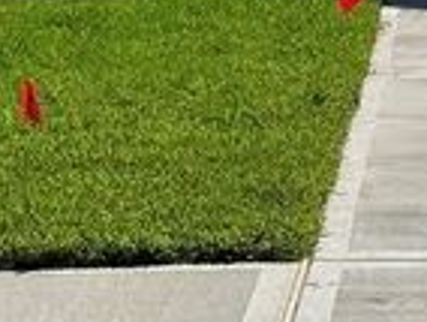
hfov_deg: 11.2
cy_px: -617
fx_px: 2138
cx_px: 520
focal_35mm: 173
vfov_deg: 7.6
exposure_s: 1/11905
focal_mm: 6.76
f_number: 1.78
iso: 80
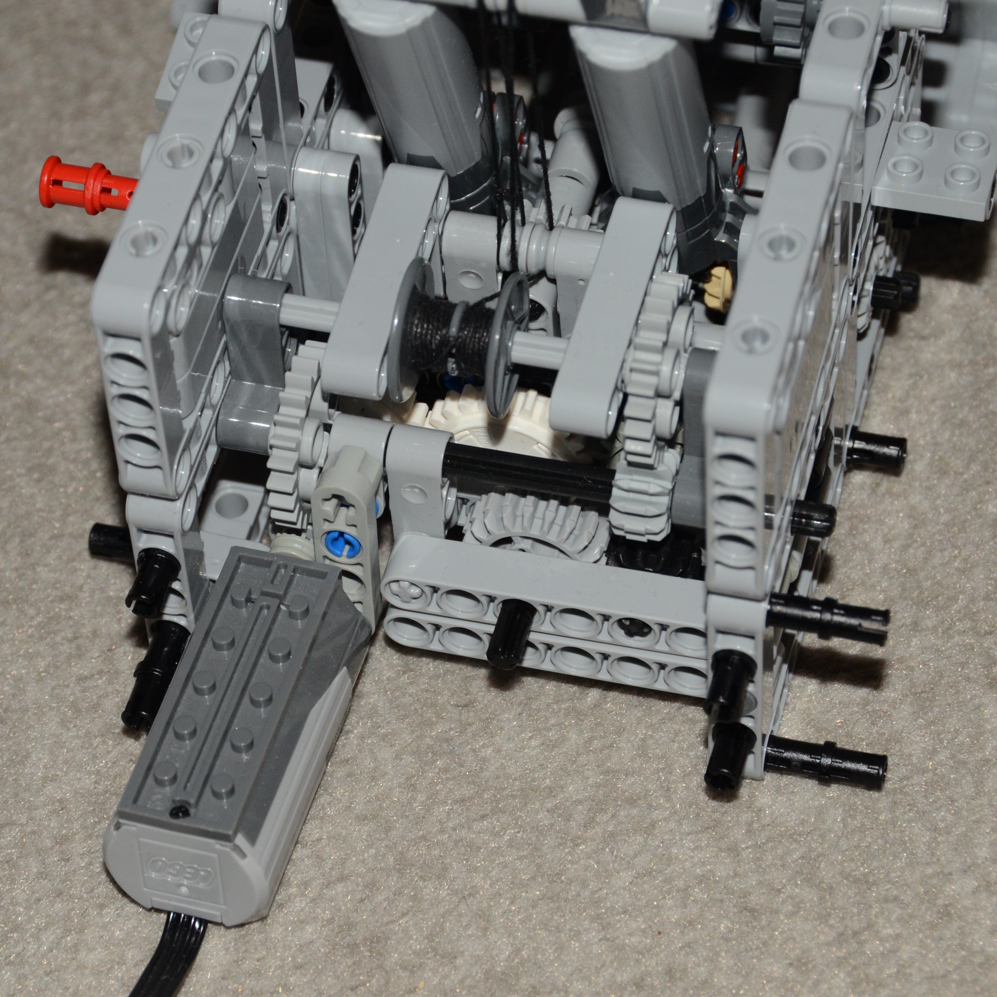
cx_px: 374
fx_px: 4399
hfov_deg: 12.9
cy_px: 499
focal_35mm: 135
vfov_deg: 12.9
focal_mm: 70
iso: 800
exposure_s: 1/60
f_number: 8
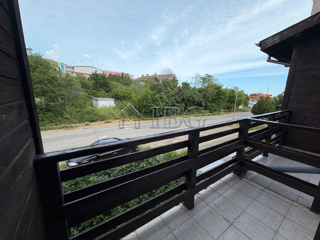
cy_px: 120
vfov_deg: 85.7
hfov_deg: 102.1
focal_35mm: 14
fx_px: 129
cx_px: 160
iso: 25
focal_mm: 2.22
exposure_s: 1/770
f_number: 2.2
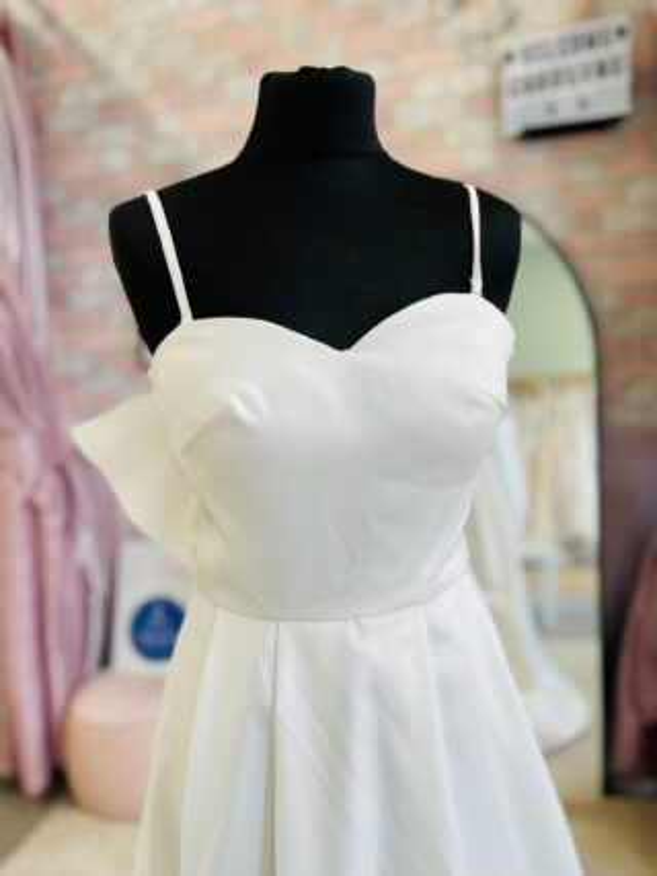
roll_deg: +4.2
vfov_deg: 67.3
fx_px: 658
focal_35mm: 26
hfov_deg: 53.0
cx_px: 328
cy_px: 438
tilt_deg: -10.1
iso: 40
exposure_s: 1/100
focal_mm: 5.1
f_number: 1.6
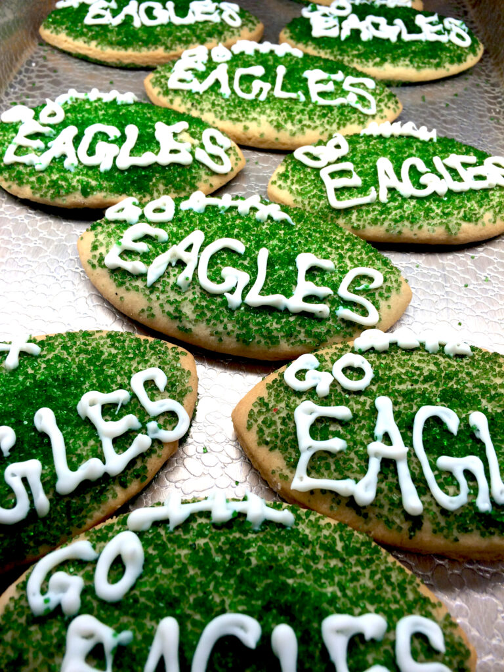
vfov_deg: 61.7
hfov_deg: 48.2
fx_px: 563
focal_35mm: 29
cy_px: 336
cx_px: 252
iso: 32
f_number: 2.2
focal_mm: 4.15
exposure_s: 1/134
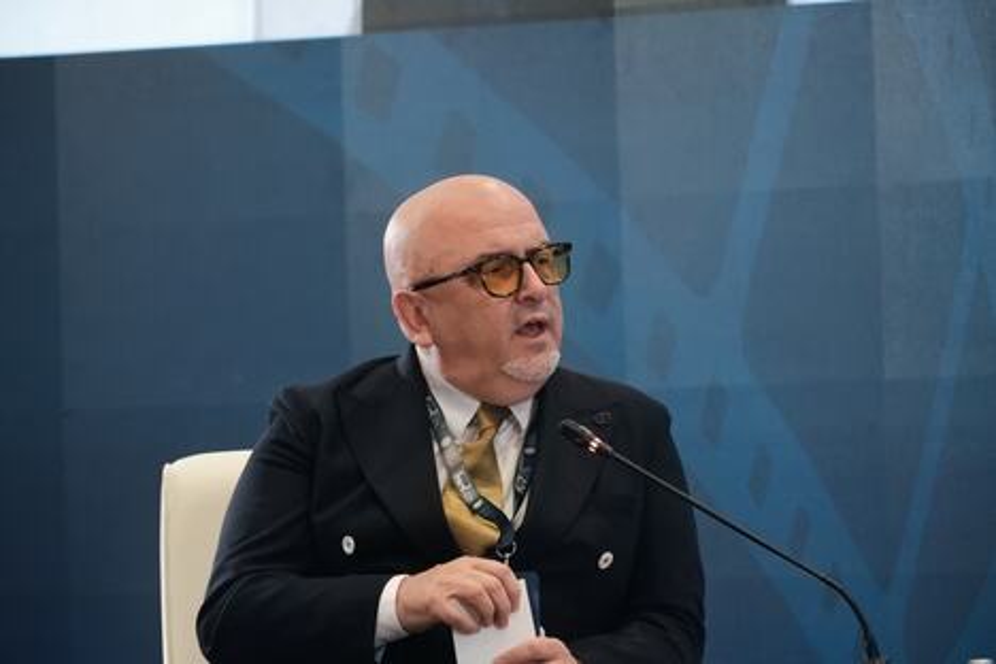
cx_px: 498
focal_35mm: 450
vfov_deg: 3.1
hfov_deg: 4.6
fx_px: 12449
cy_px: 332
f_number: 5.6
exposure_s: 1/75
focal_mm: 300
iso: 3200
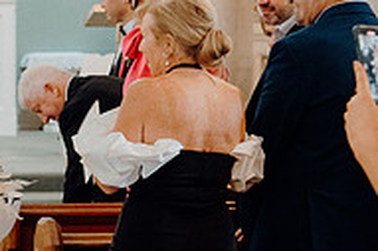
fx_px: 1532
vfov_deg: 9.4
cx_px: -142
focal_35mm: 146
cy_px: 191
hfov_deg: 13.5
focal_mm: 48
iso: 5000
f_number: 3.5
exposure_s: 1/160
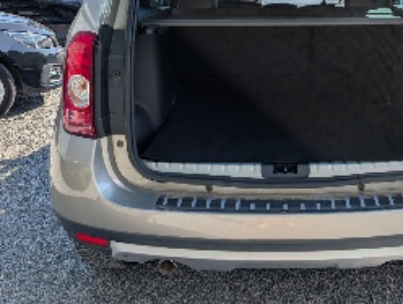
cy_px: 94
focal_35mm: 40
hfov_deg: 45.7
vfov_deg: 35.6
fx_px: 467
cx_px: 280
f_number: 1.68
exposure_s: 1/1458
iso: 21
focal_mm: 6.9
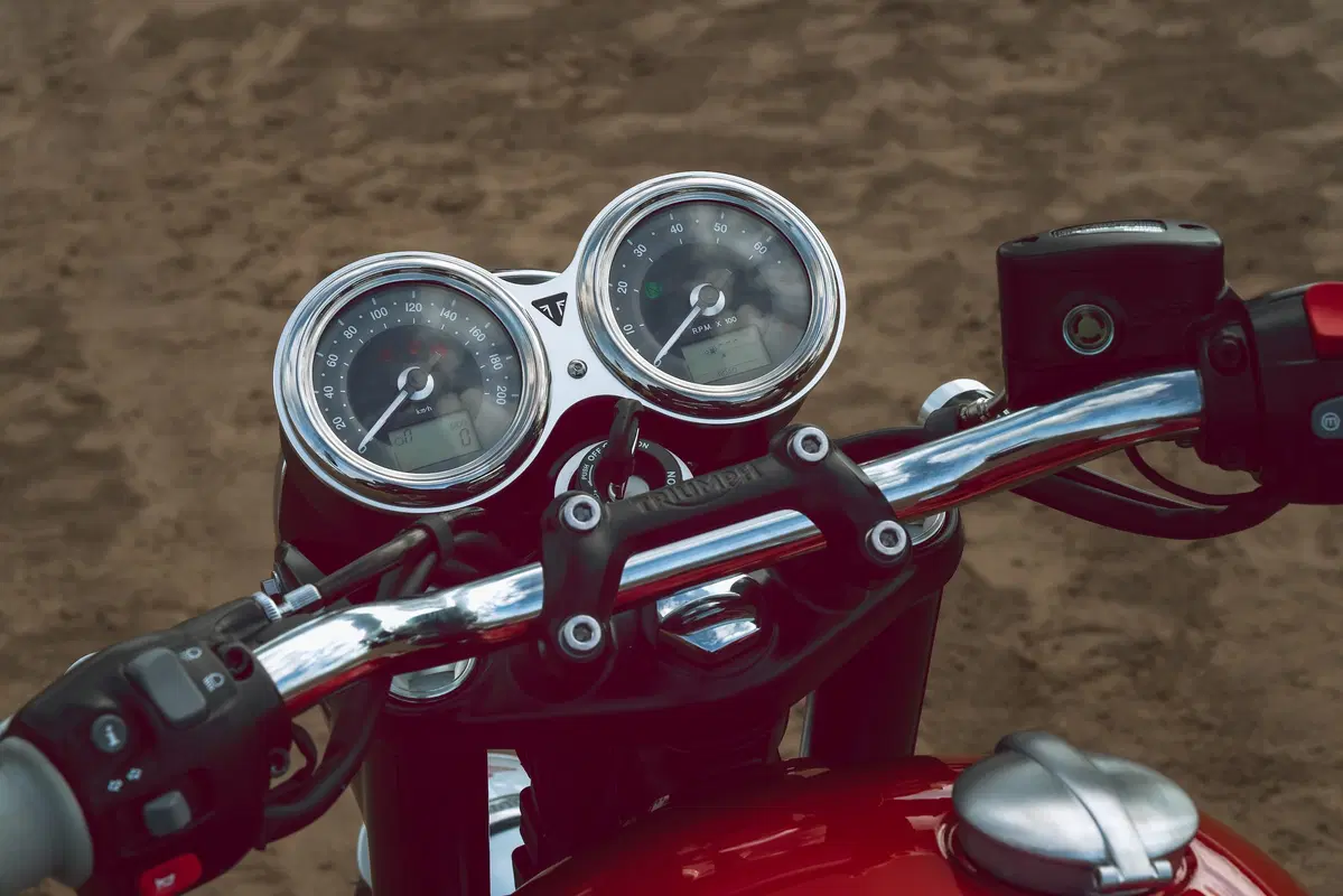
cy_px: 448
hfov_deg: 28.8
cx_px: 672
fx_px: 2612
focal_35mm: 70
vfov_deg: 19.5
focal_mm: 70
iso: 200
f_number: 13
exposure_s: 1/200
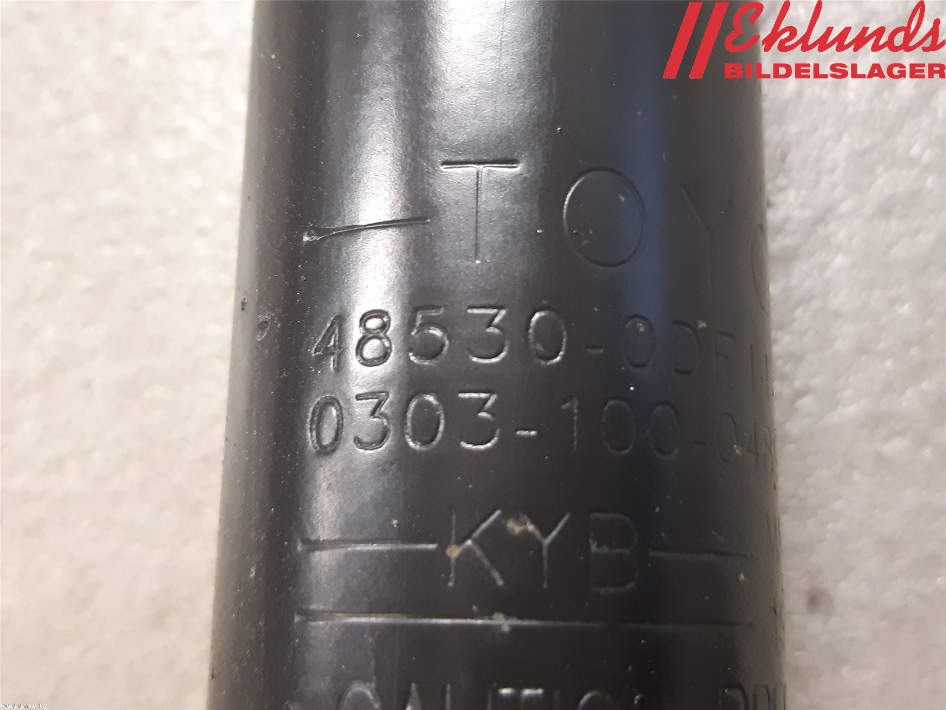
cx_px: 473
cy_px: 355
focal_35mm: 26
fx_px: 711
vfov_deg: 53.1
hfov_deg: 67.3
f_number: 1.7
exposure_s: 1/33
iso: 200
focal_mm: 3.93
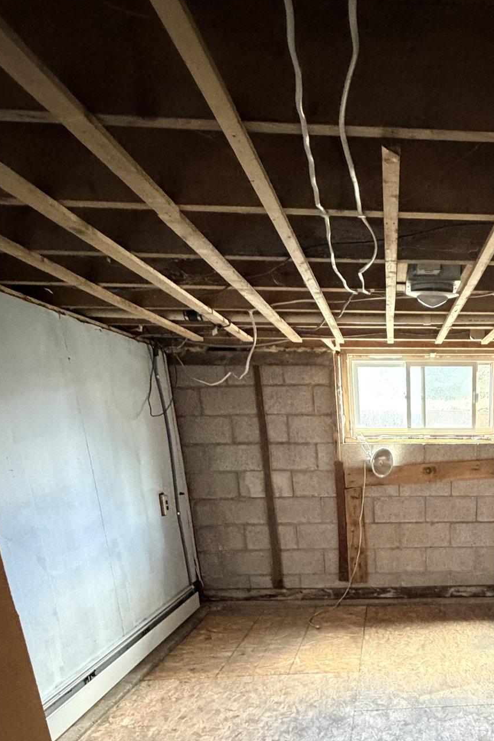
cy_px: 607
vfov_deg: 62.7
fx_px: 535
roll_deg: +0.1
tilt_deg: -18.7
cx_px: 434
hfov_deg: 45.4
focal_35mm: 26
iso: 800
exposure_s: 1/40
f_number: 2.2
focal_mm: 2.22
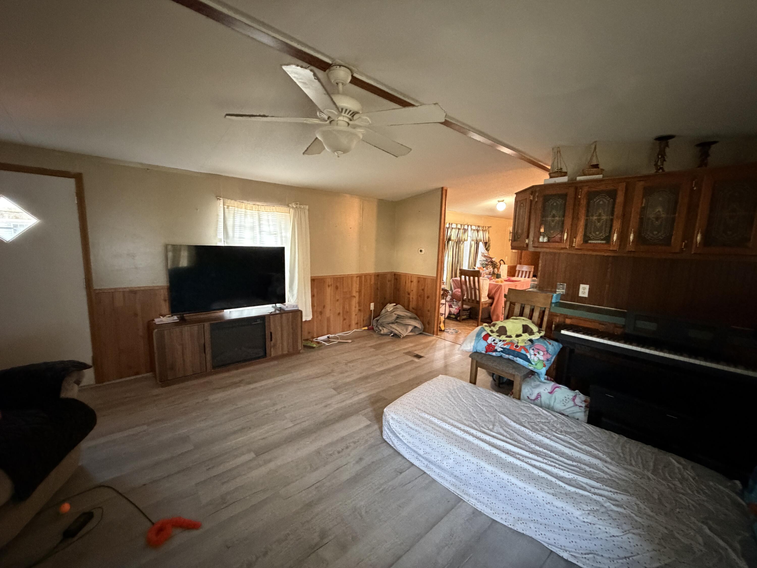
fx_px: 306
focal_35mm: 14
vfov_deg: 85.7
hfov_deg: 102.1
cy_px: 284
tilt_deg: -7.0
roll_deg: -1.7
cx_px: 378
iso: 1250
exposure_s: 1/40
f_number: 2.2
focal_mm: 2.22
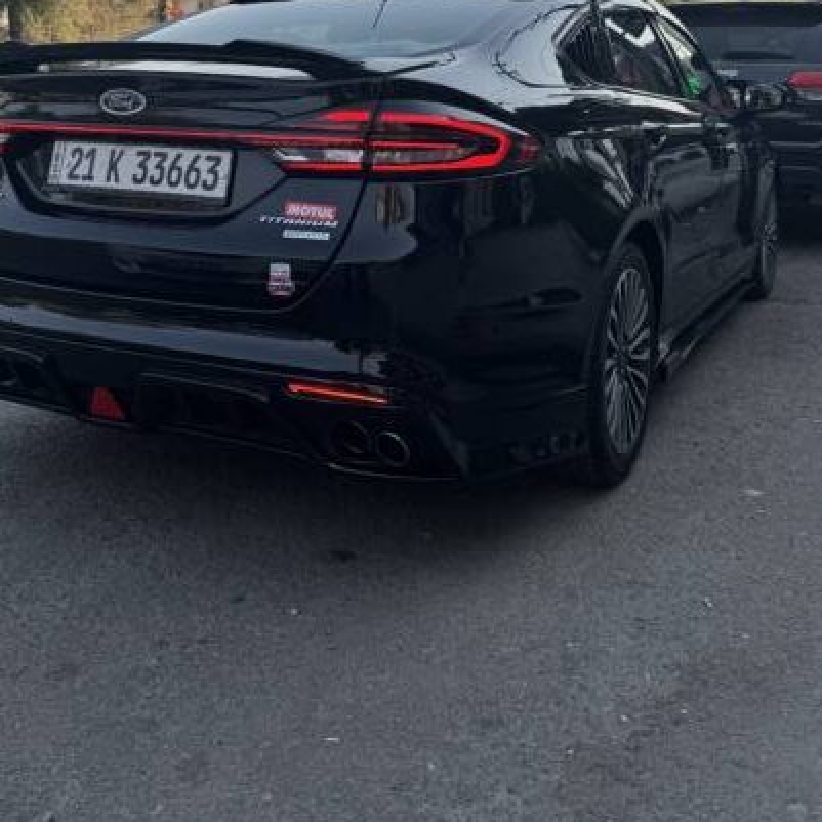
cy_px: 154
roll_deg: +1.3
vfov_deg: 42.7
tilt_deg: -4.7
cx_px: 374
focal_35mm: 37
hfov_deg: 44.9
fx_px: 994
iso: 80
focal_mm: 6.76
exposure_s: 1/2174
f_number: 1.78
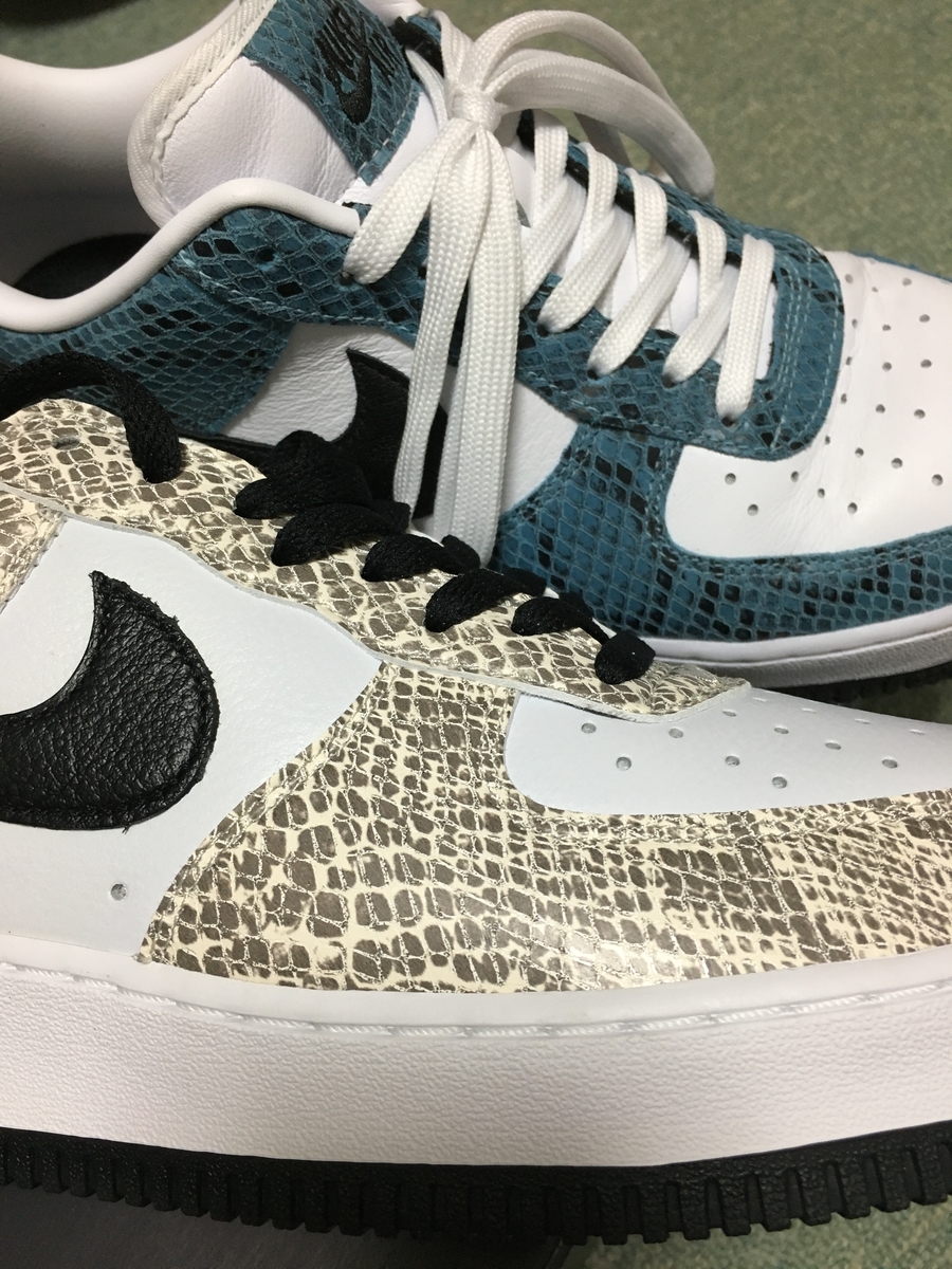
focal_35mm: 29
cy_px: 634
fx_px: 1063
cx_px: 476
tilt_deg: -62.0
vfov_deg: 61.7
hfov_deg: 48.2
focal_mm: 4.15
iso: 100
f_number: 2.2
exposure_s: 1/30
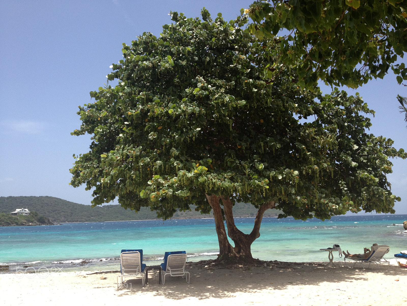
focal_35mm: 35
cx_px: 204
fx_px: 412
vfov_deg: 40.7
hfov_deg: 52.6
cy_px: 153
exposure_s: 1/1325
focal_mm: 4.28
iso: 50
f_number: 2.4
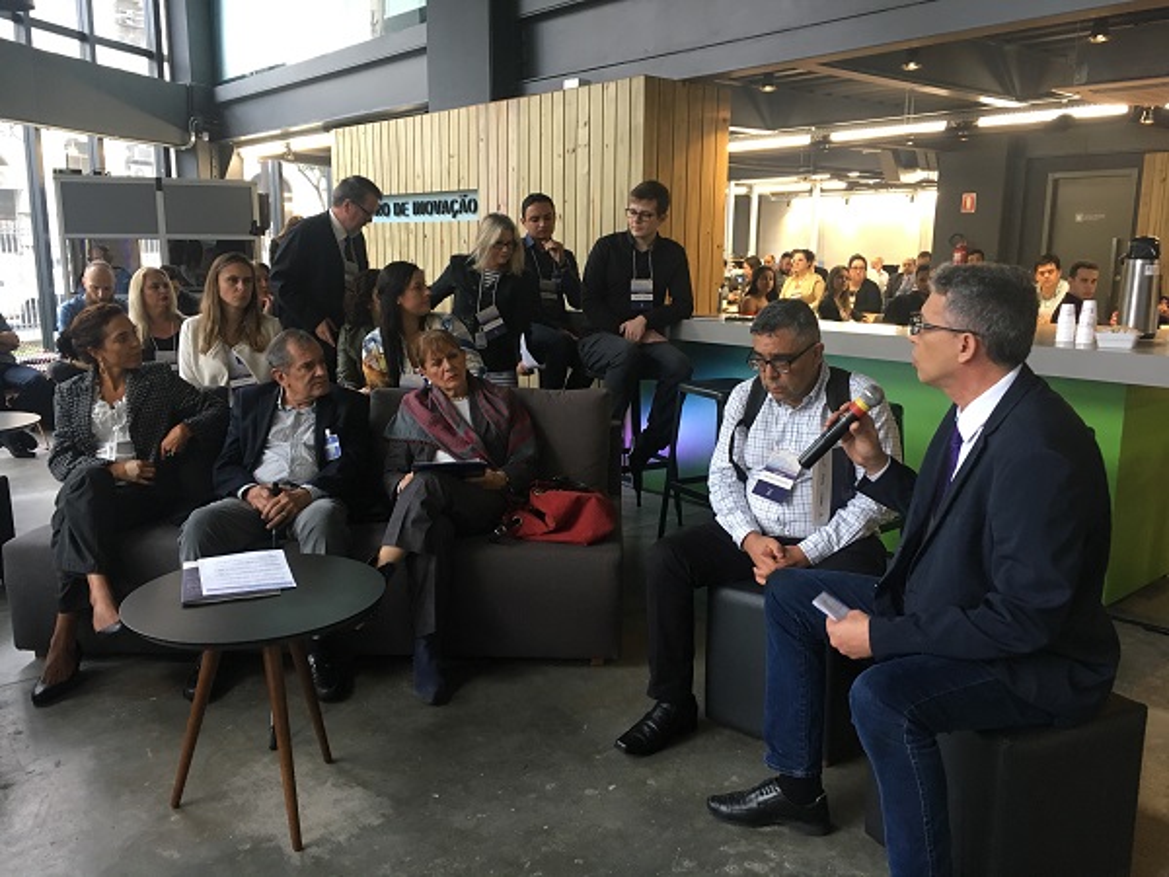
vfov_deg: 48.2
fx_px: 979
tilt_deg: -11.4
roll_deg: -0.9
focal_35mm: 29
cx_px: 584
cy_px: 438
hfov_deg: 61.7
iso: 100
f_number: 2.2
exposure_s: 1/30
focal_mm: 4.15
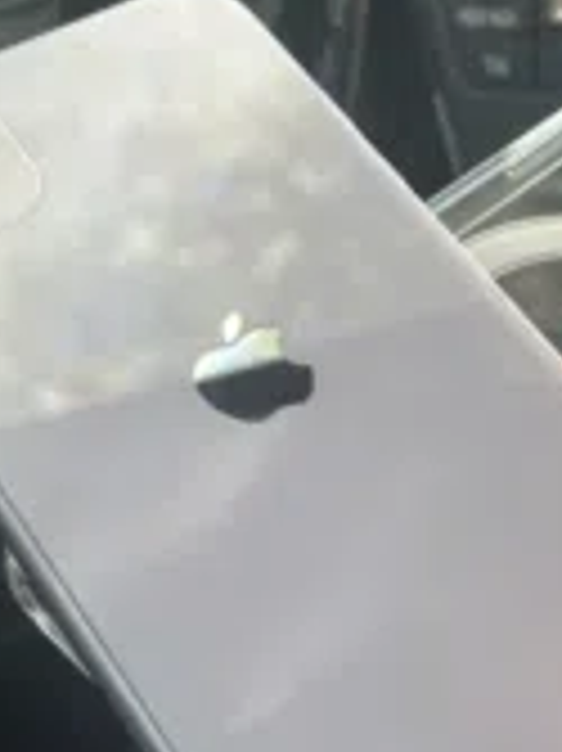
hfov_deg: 12.8
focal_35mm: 115
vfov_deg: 16.9
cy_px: 50
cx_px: 405
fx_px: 2493
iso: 80
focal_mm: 6.86
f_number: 1.78
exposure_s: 1/115
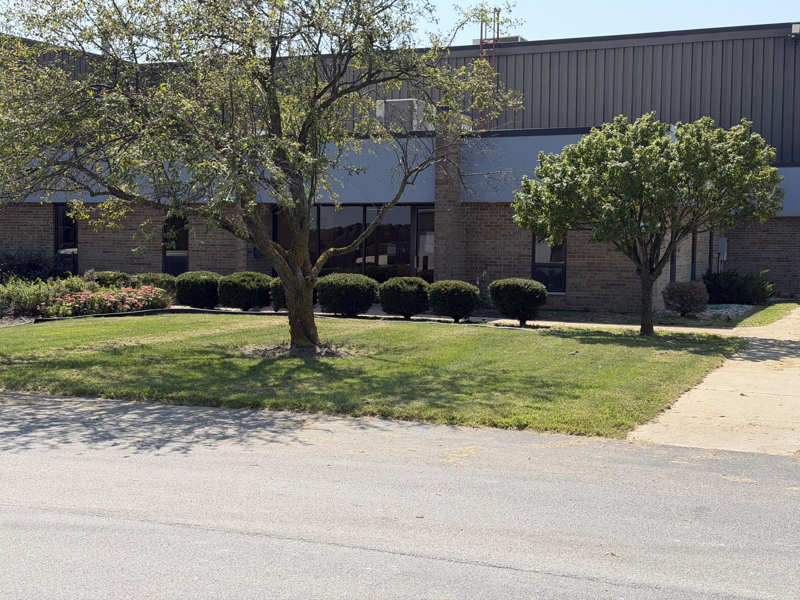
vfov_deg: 30.3
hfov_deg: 39.7
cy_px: 300
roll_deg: -0.8
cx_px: 400
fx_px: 1109
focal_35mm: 48
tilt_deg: -2.6
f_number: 1.78
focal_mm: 6.76
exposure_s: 1/2865
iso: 64
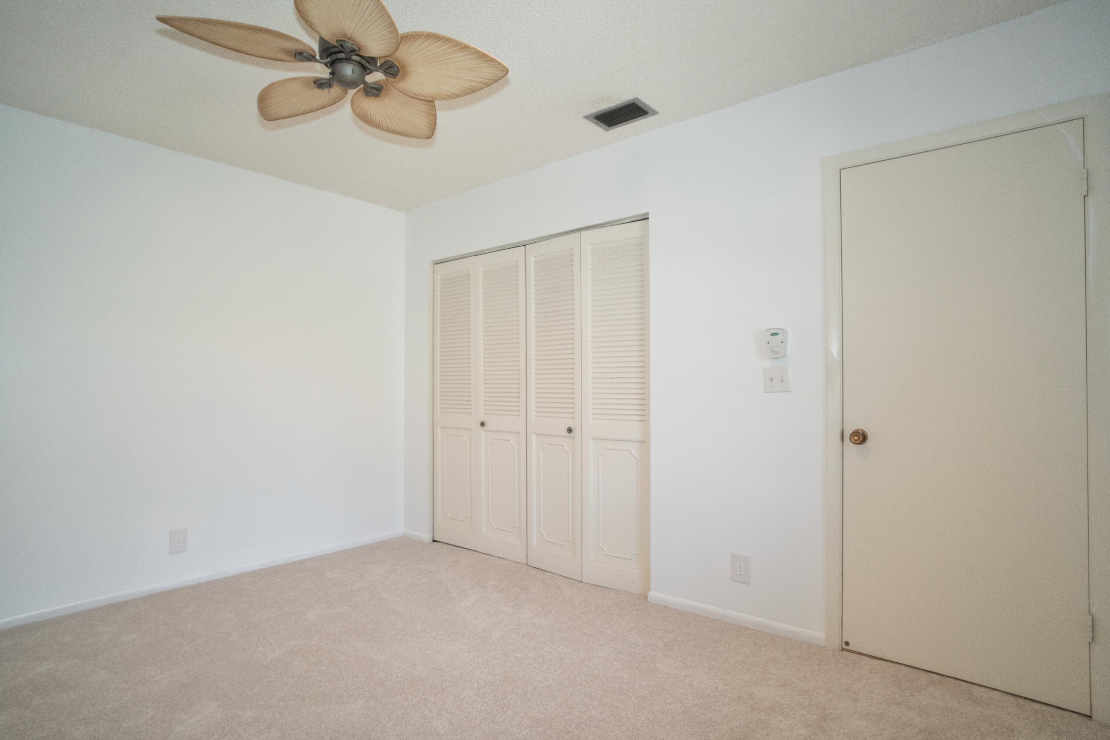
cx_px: 555
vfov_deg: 67.4
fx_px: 555
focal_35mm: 18
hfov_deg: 90.0
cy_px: 370
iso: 1600
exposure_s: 1/30
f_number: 10
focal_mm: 18
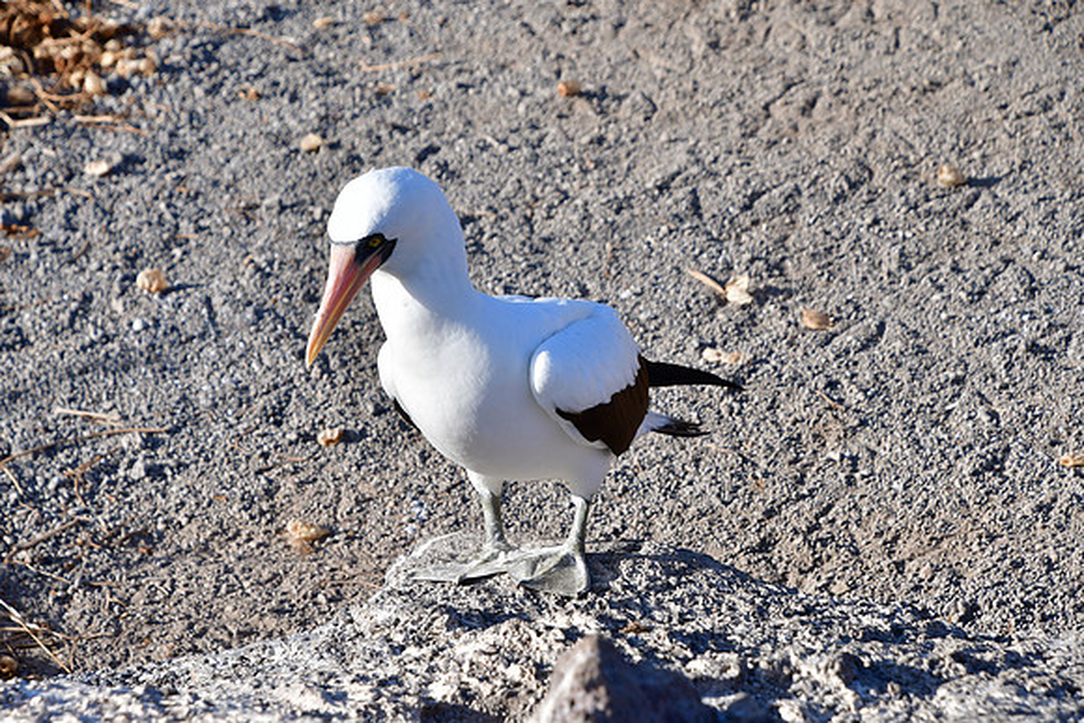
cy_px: 362
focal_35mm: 158
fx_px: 4743
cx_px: 542
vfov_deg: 8.7
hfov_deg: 13.0
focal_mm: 105
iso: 200
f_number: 10
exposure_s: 1/640
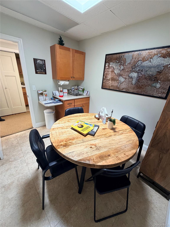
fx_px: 92
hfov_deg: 85.7
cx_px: 85
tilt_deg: -21.5
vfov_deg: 102.1
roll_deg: -3.8
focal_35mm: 14
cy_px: 114
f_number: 2.2
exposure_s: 1/117
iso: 320
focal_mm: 2.22
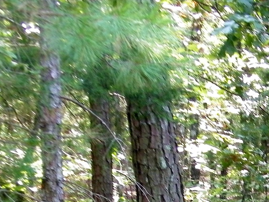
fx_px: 1127
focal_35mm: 145
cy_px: 279
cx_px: 367
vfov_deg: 10.0
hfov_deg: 13.1
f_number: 4
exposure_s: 1/40
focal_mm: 9.1
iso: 125
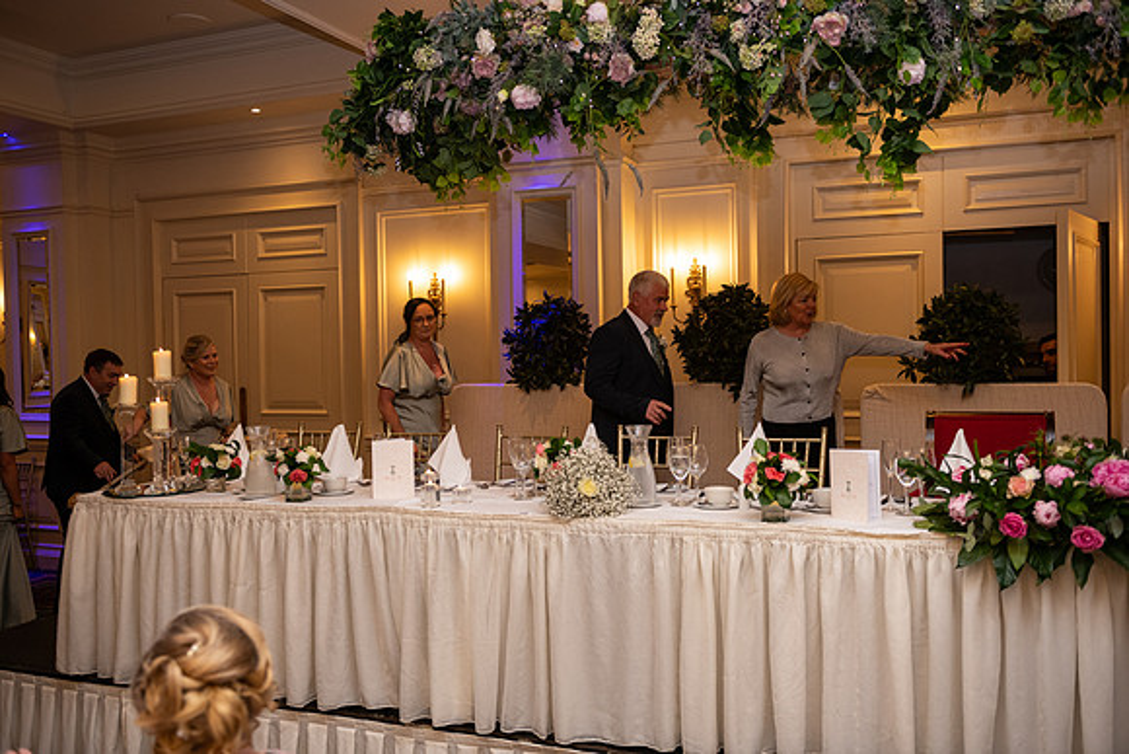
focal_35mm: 32
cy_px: 377
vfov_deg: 41.1
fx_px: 1004
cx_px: 564
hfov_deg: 58.7
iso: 640
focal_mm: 32
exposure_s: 1/160
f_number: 3.5
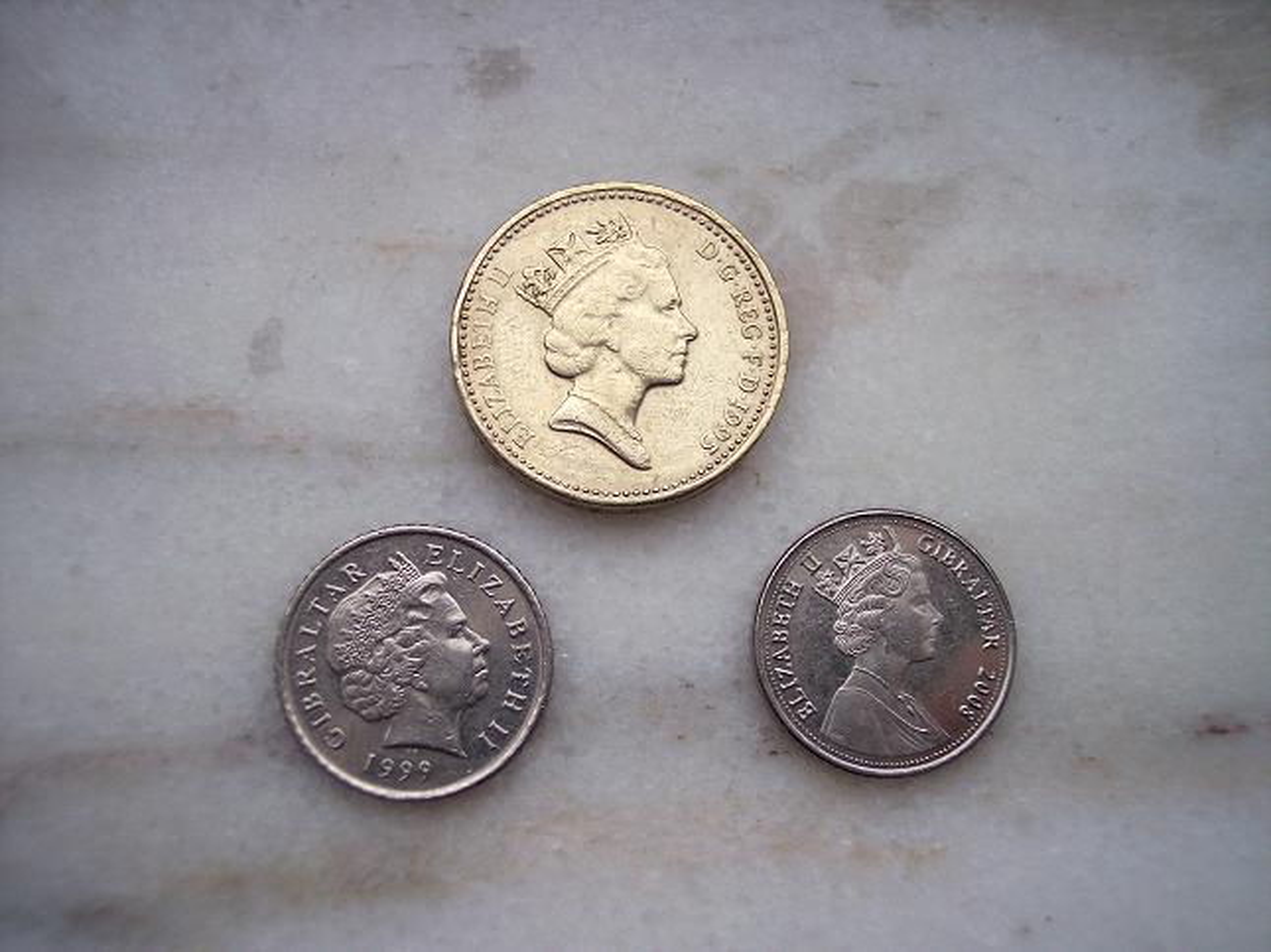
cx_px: 636
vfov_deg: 37.7
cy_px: 476
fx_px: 1394
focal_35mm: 38
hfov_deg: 49.0
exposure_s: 1/250
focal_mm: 8
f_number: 2.8
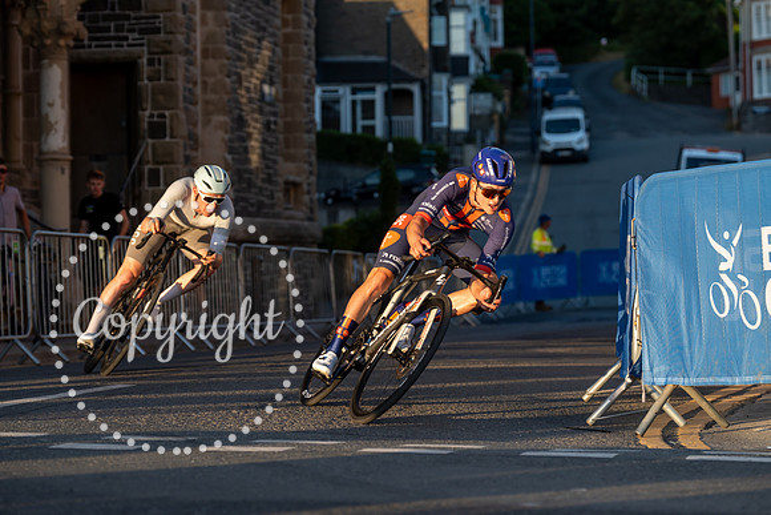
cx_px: 386
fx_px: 2399
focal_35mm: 112
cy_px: 258
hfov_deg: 18.3
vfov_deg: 12.2
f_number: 4
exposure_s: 1/1000
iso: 200
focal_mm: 112
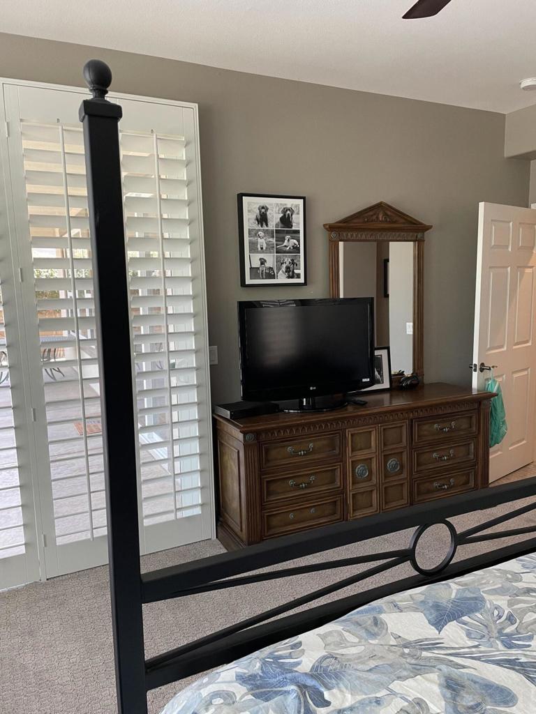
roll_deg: +1.8
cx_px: 268
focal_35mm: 26
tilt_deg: -7.7
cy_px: 357
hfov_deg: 53.1
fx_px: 537
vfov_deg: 67.3
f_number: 1.6
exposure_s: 1/60
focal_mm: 4.2
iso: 80
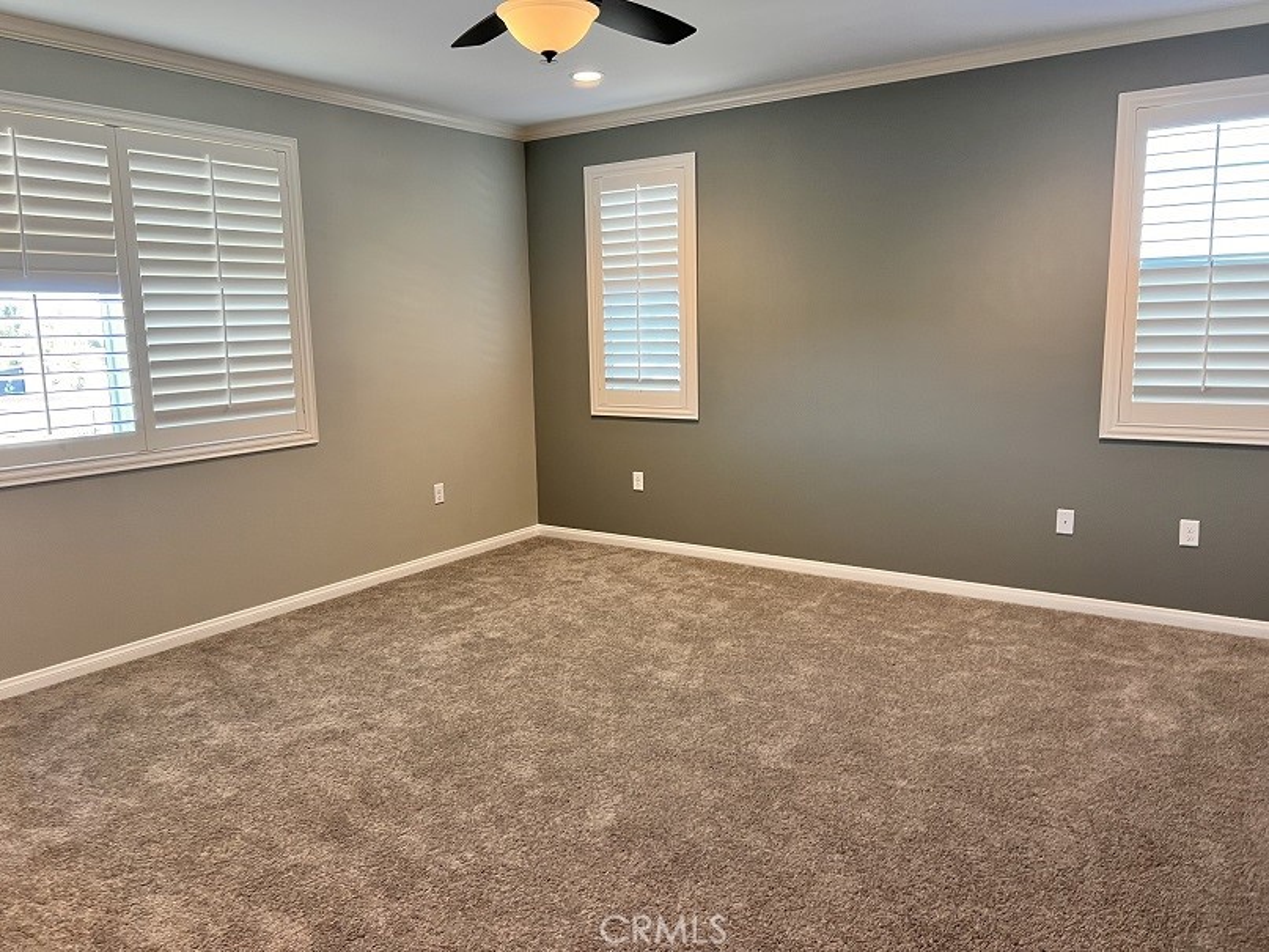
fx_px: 953
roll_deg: +1.5
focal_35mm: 26
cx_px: 634
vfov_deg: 53.1
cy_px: 476
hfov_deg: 67.3
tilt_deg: -7.7
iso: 80
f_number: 1.5
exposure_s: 1/60
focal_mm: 5.7
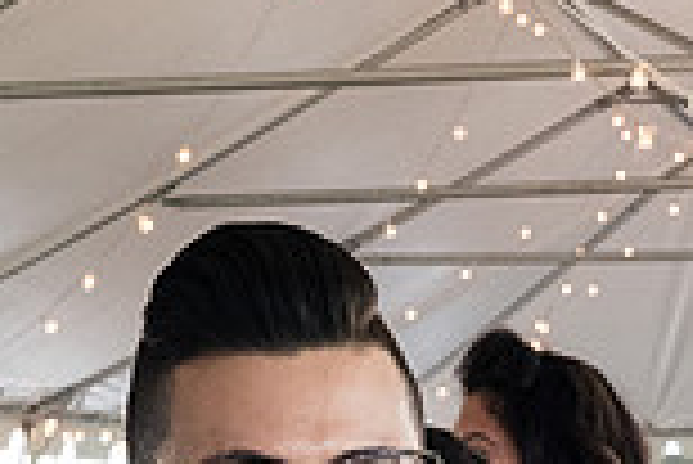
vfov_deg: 8.2
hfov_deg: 12.3
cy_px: 773
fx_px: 3121
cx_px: 909
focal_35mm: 162
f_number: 7.1
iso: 1600
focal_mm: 28.9
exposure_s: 1/160
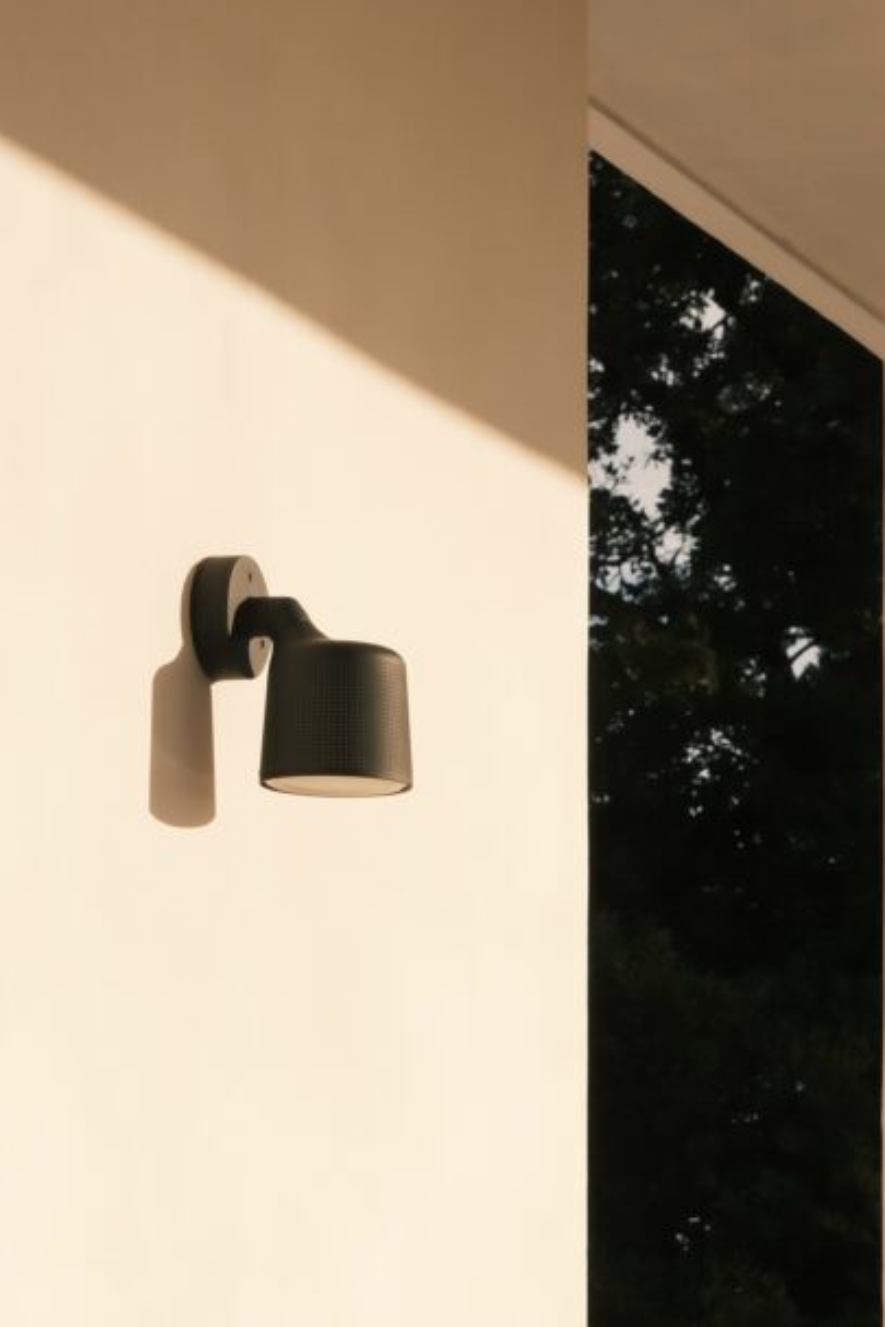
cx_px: 854
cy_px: 1557
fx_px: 5970
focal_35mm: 162
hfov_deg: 8.4
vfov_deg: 12.4
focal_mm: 42.9
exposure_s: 1/850
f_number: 8
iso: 400
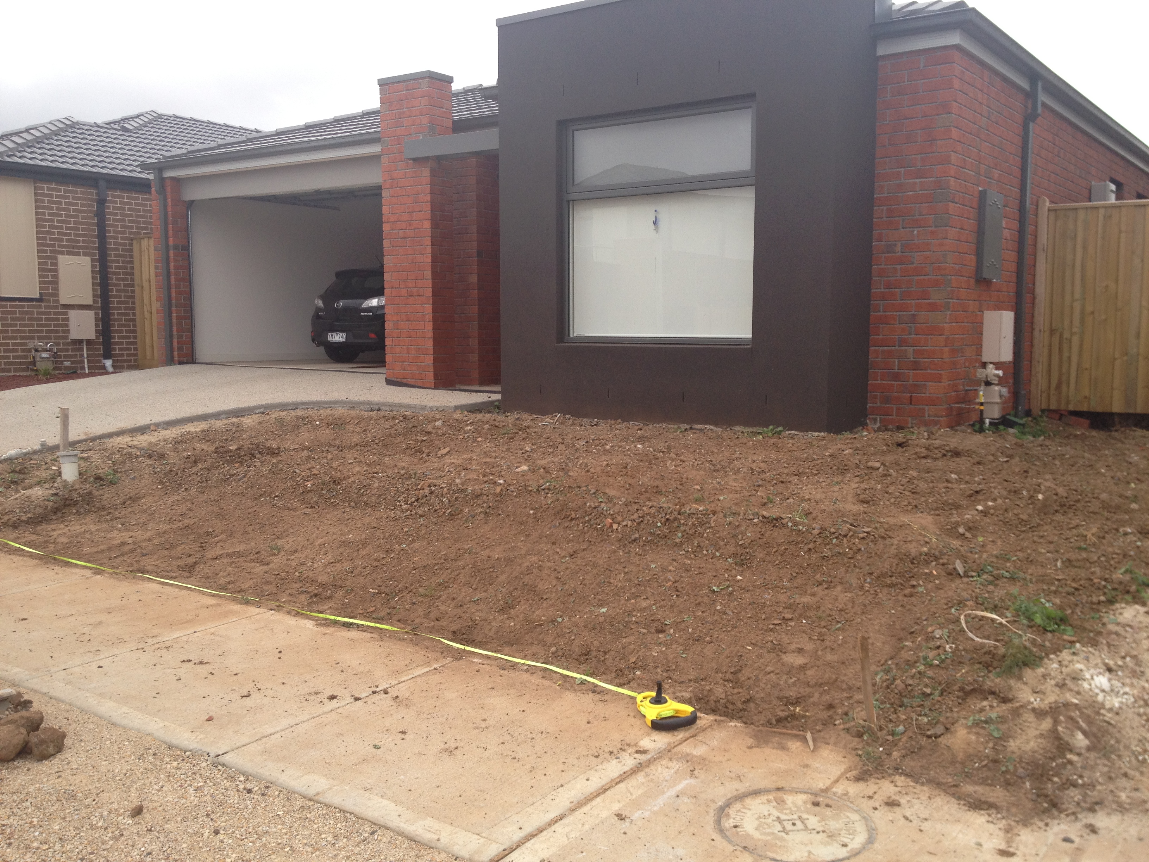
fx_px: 1162
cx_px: 574
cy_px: 431
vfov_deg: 40.7
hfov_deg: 52.6
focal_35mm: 35
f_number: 2.4
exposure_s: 1/511
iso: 64
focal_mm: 4.28
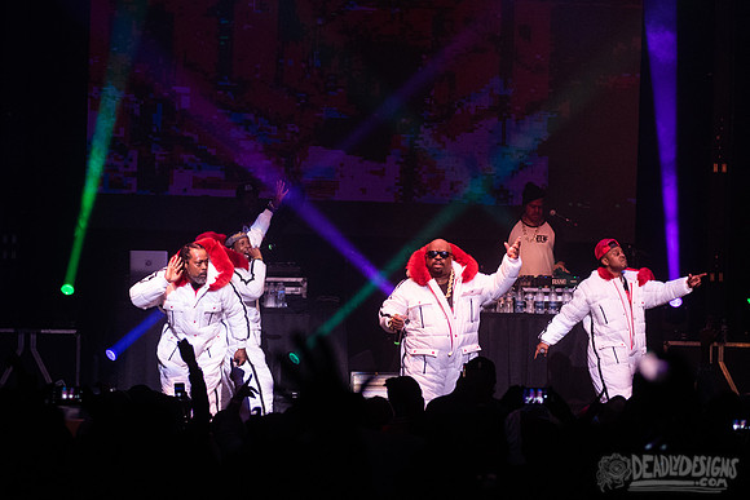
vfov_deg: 8.1
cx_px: 372
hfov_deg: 12.1
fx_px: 3529
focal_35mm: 169
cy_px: 166
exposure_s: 1/640
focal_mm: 110
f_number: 3.5
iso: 3200
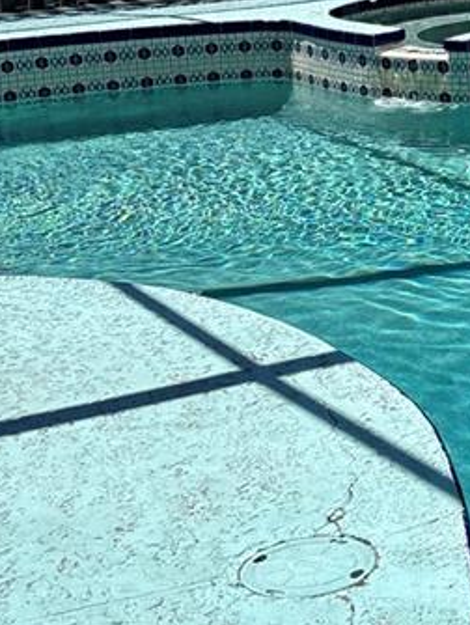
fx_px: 1680
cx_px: 617
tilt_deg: -13.1
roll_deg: +1.2
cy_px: 179
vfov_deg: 20.9
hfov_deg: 15.2
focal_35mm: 93
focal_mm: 5.96
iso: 50
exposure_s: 1/4854
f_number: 1.6
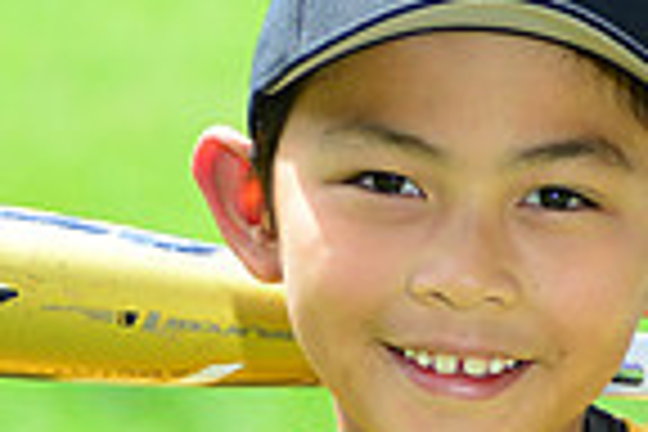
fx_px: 14507
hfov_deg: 2.6
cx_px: 549
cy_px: 569
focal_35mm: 806
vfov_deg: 1.7
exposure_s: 1/200
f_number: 8
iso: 200
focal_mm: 200
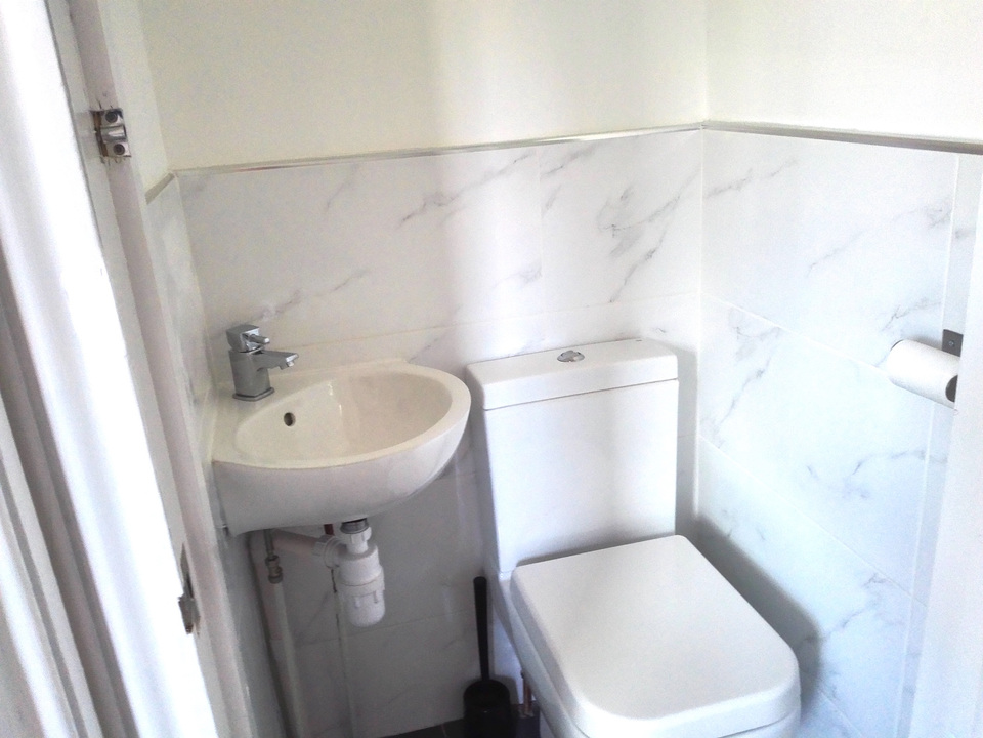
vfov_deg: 48.2
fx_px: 824
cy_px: 369
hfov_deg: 61.7
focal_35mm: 29
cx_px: 492
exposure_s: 1/33.3
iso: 200
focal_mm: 3.8
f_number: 2
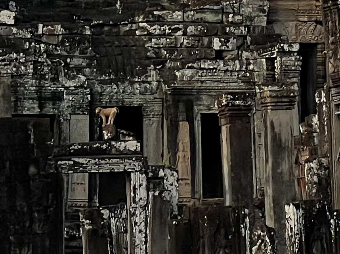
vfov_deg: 4.1
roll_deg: +2.7
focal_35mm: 359
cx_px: 129
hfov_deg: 5.5
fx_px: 3525
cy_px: -325
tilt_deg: +10.3
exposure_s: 1/228
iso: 32
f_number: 2.8
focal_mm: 9
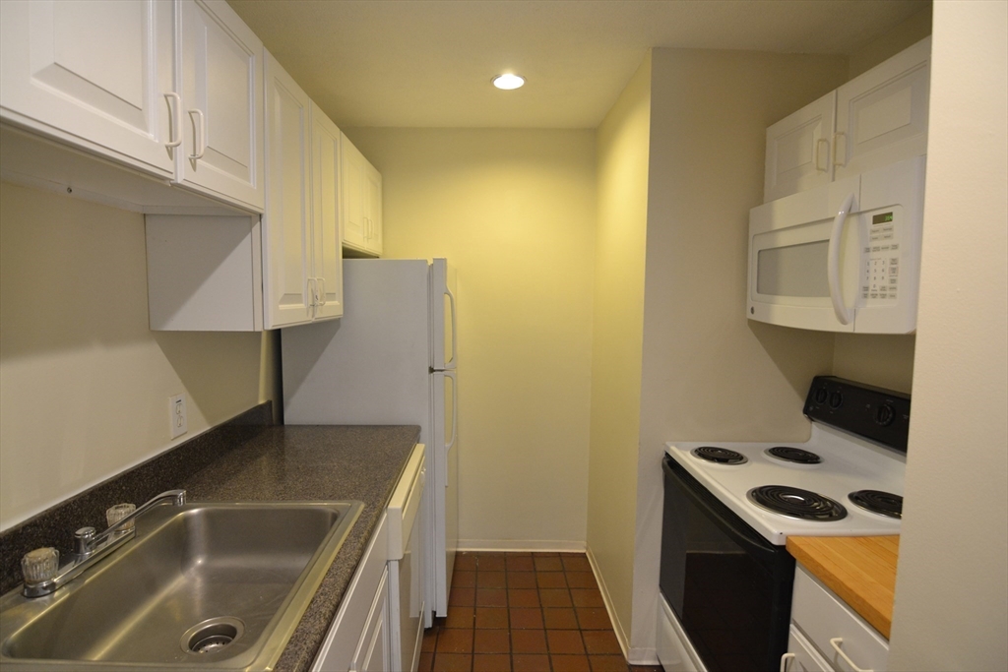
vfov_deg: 72.1
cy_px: 336
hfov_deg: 95.0
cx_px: 504
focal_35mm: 16
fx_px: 462
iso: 800
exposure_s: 1/50
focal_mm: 11
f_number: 2.8
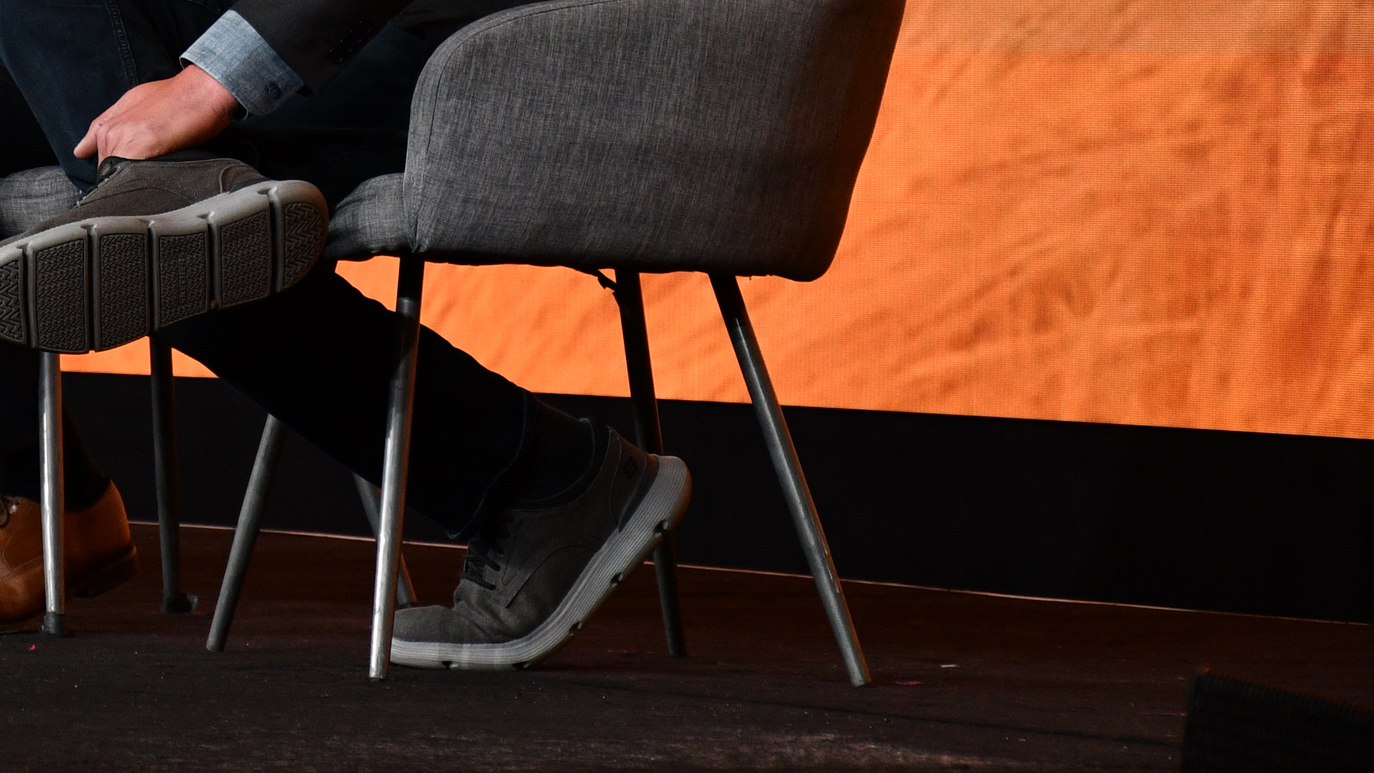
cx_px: -80
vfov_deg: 4.4
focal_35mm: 278
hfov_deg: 7.7
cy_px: -237
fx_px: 10128
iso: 1100
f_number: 5.3
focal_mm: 80
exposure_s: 1/250
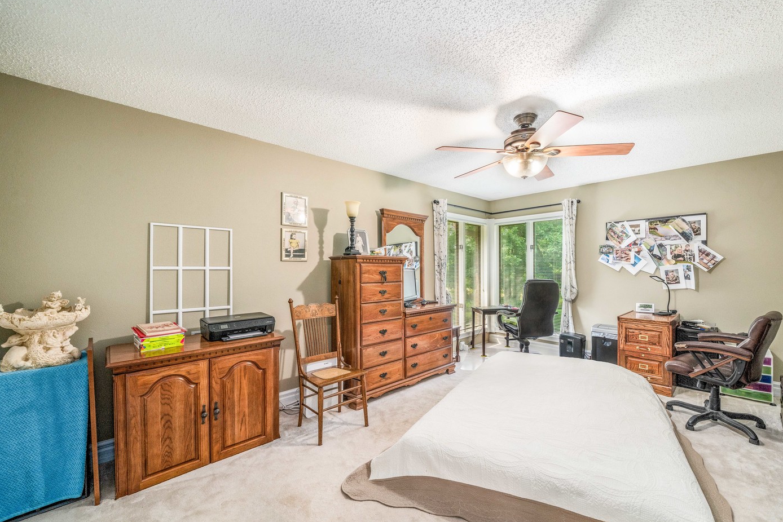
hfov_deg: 103.9
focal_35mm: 14
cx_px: 428
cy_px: 278
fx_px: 305
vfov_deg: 81.1
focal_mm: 12
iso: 400
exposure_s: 1/3
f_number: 11
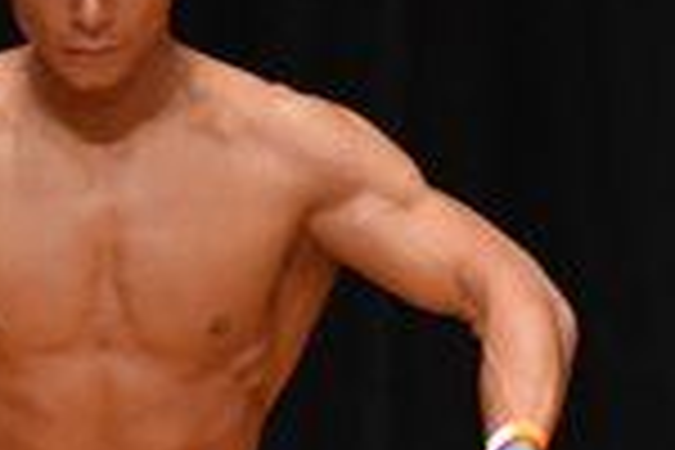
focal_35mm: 1469
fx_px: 27542
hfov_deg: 1.4
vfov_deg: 0.9
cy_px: 702
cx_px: -371
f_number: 5.6
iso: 4000
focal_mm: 190
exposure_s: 1/400
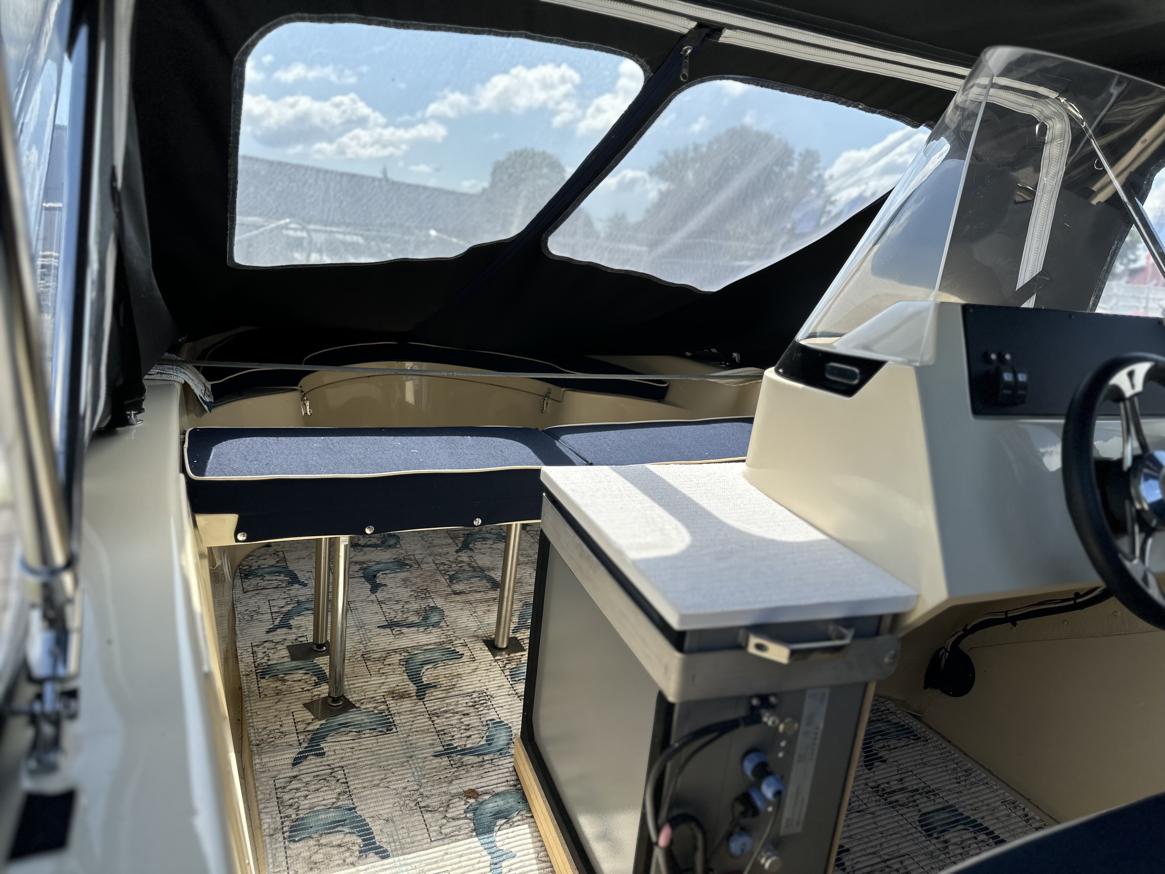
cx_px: 582
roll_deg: -3.8
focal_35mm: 24
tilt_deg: -12.7
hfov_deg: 71.6
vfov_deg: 56.8
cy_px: 437
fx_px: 808
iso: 80
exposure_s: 1/2353
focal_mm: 6.86
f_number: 1.78
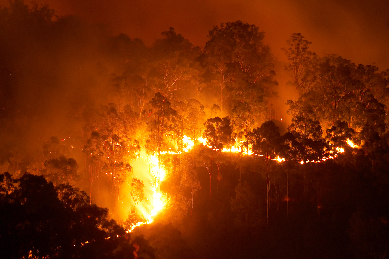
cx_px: 194
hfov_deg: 9.2
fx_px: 2429
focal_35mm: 225
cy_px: 130
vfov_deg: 6.1
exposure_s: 6
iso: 200
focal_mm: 150
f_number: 5.6
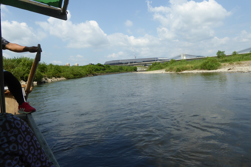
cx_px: 129
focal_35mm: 27
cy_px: 71
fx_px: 188
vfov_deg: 47.8
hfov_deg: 67.4
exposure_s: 1/1300
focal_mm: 4.3
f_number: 3.3
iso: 100
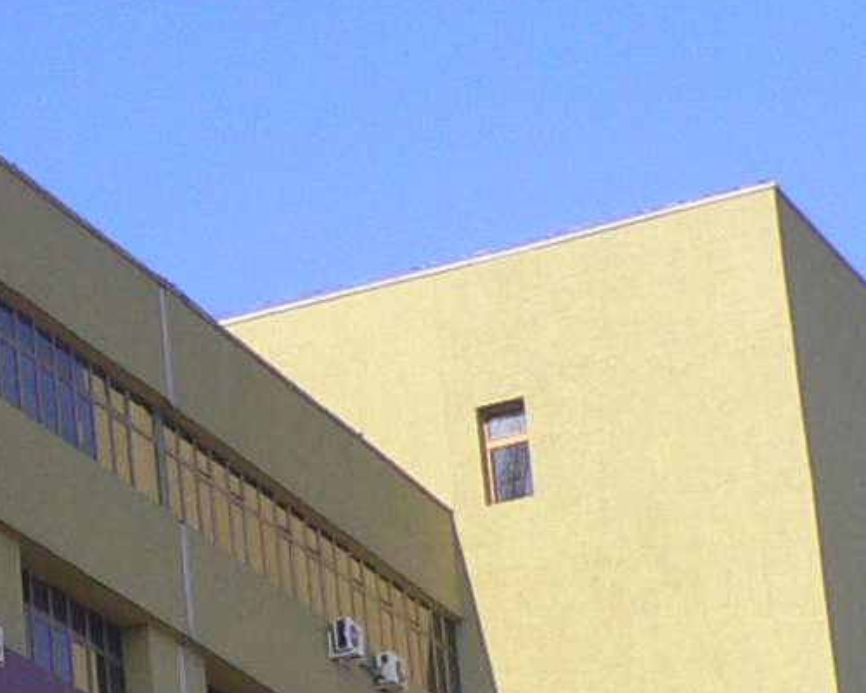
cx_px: -644
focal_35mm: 175
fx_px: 4485
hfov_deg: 10.4
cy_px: 906
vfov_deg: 8.7
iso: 80
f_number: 5.6
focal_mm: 5.8
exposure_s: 1/250
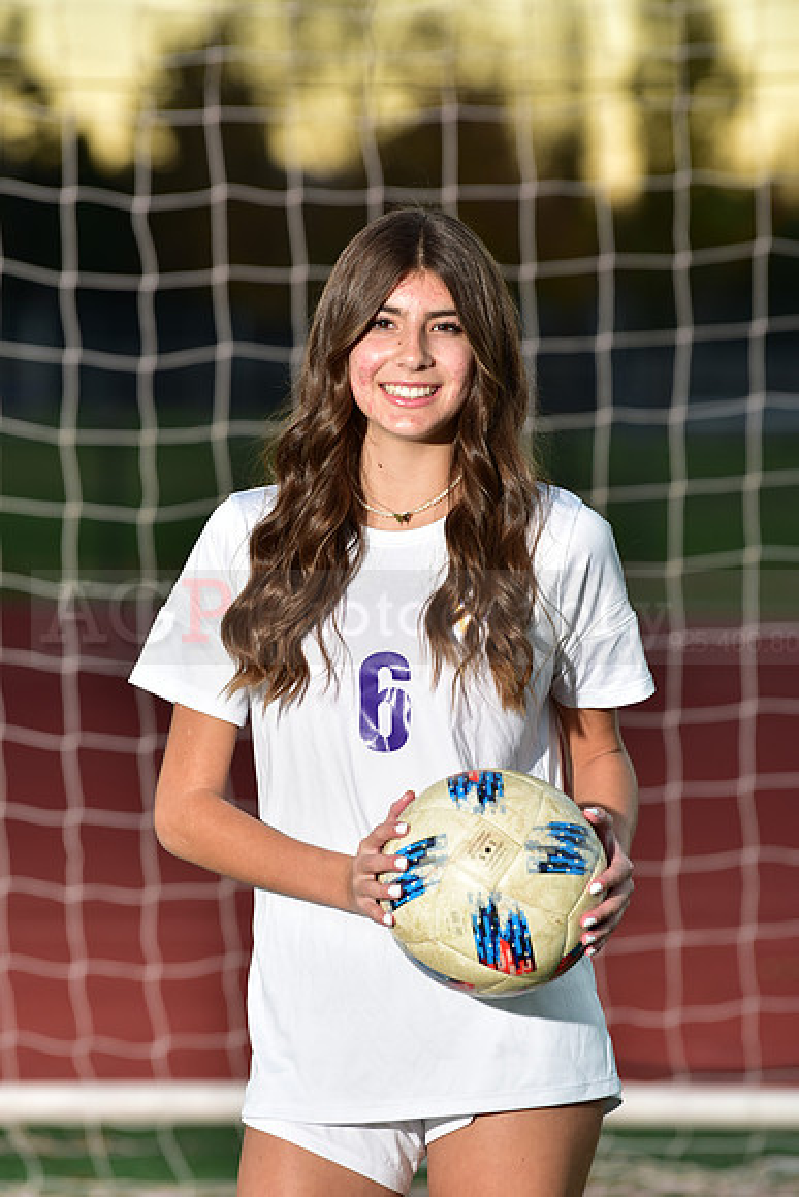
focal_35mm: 200
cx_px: 400
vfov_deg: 10.3
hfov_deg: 6.9
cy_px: 598
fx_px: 6654
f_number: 5
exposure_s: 1/200
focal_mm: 200
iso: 250
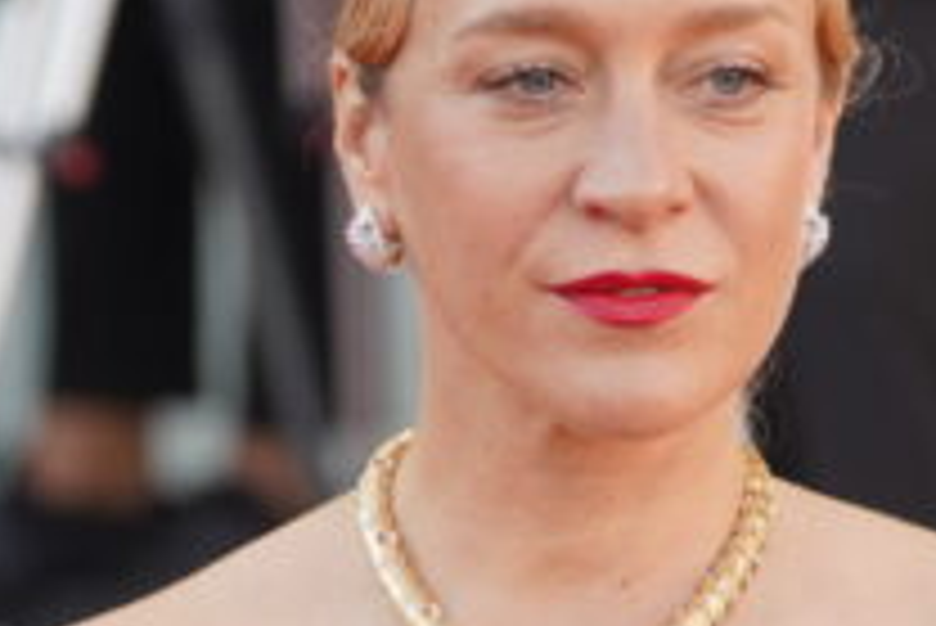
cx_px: 477
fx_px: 19227
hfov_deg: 2.8
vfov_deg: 1.9
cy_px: 606
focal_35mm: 739
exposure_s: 1/400
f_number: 5.6
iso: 1250
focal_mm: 200
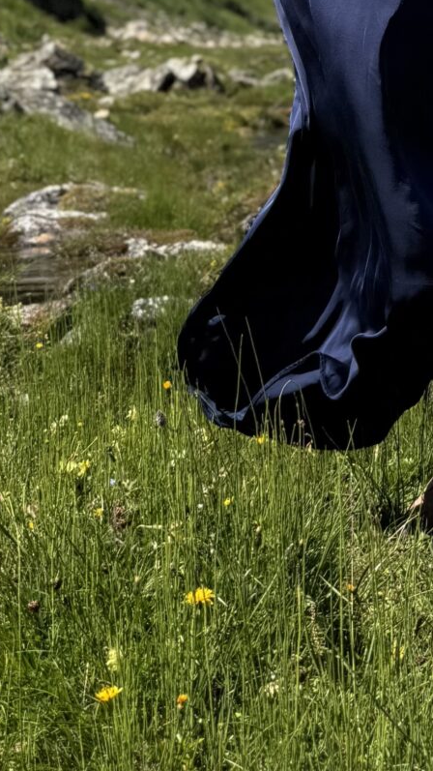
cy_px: -142
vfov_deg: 23.3
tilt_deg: +6.8
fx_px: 1715
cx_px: 605
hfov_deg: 13.7
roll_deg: +0.6
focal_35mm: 84
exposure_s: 1/3584
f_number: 1.78
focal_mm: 6.76
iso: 80
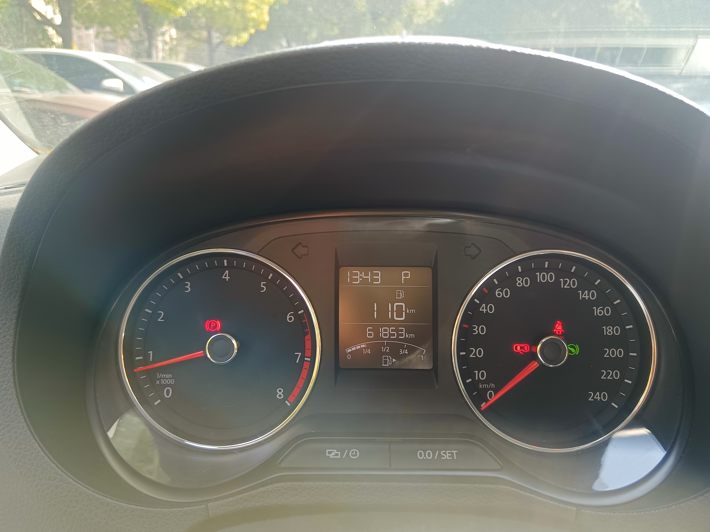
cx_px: 355
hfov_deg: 65.3
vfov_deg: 51.4
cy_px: 266
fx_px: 554
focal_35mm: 27
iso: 230
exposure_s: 1/100
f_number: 1.9
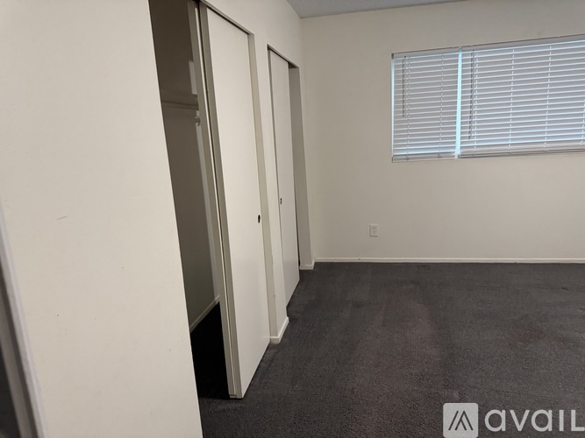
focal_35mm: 24
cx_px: 292
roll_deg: +4.8
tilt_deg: -8.9
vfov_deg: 56.8
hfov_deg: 71.6
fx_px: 406
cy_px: 219
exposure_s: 1/60
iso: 250
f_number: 1.78
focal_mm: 6.76
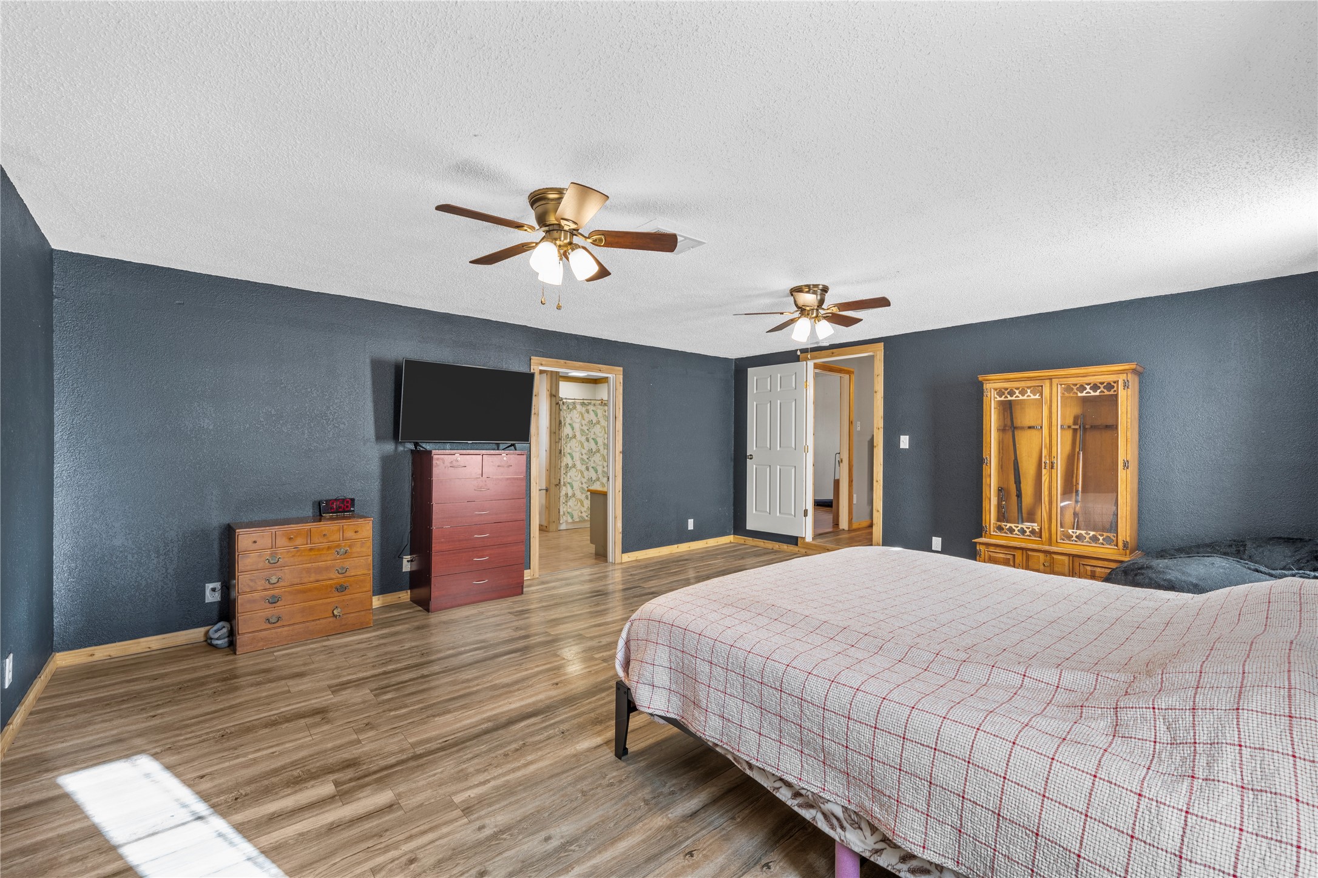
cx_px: 659
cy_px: 439
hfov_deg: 100.4
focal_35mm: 15
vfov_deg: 77.3
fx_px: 549
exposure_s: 1
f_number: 9
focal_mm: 15
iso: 320
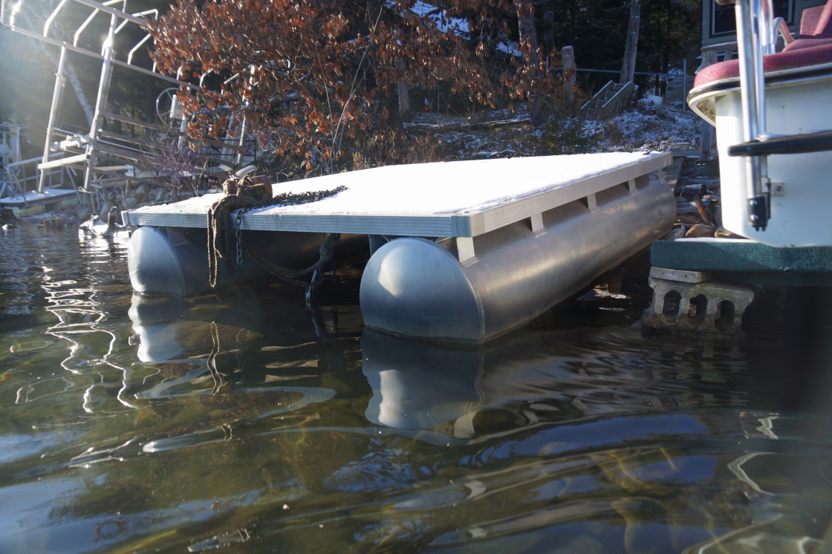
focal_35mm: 27
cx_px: 416
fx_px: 624
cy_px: 277
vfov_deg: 47.9
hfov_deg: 67.4
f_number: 5
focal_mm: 18
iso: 100
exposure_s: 1/100
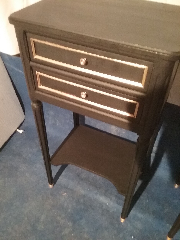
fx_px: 215
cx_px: 90
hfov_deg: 45.4
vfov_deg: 58.4
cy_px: 120
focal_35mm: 31
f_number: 2.2
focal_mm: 3.3
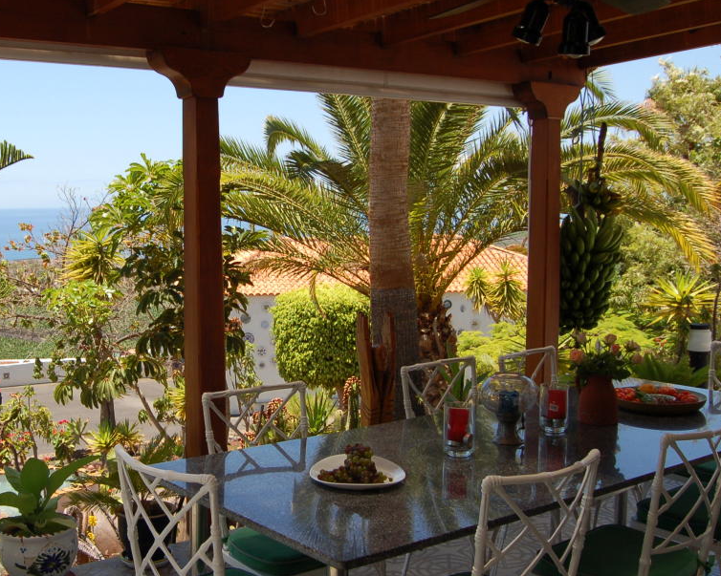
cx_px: 230
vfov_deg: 34.9
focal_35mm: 43
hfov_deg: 42.2
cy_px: 281
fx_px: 917
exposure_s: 1/250
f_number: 8
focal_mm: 18
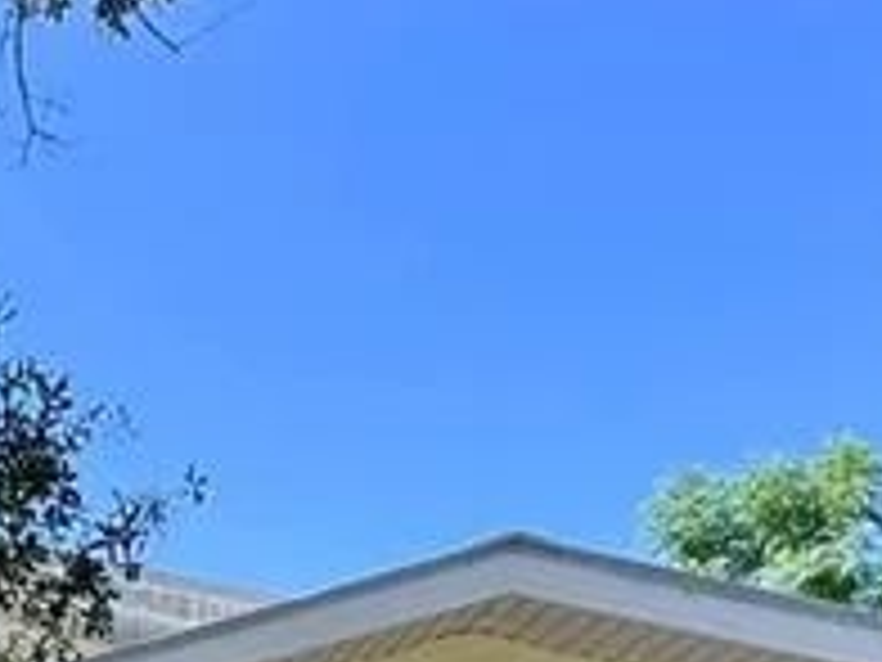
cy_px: 1288
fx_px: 1860
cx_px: -284
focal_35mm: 73
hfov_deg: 23.4
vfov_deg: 16.1
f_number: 2.2
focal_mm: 2.22
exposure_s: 1/313
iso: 40
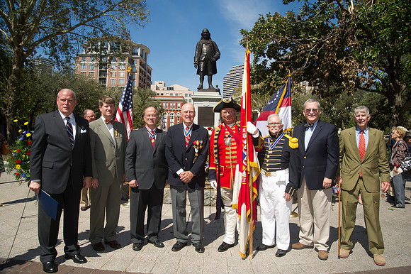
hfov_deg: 73.8
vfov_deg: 53.1
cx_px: 206
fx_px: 274
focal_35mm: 24
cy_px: 137
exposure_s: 1/250
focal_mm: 24
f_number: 8
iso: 200
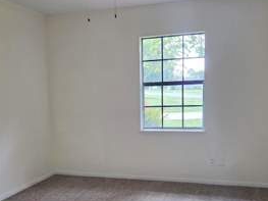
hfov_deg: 44.8
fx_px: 325
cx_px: 123
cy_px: 137
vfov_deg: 34.0
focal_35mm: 42
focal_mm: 5.4
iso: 80
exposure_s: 1/120
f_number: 1.8
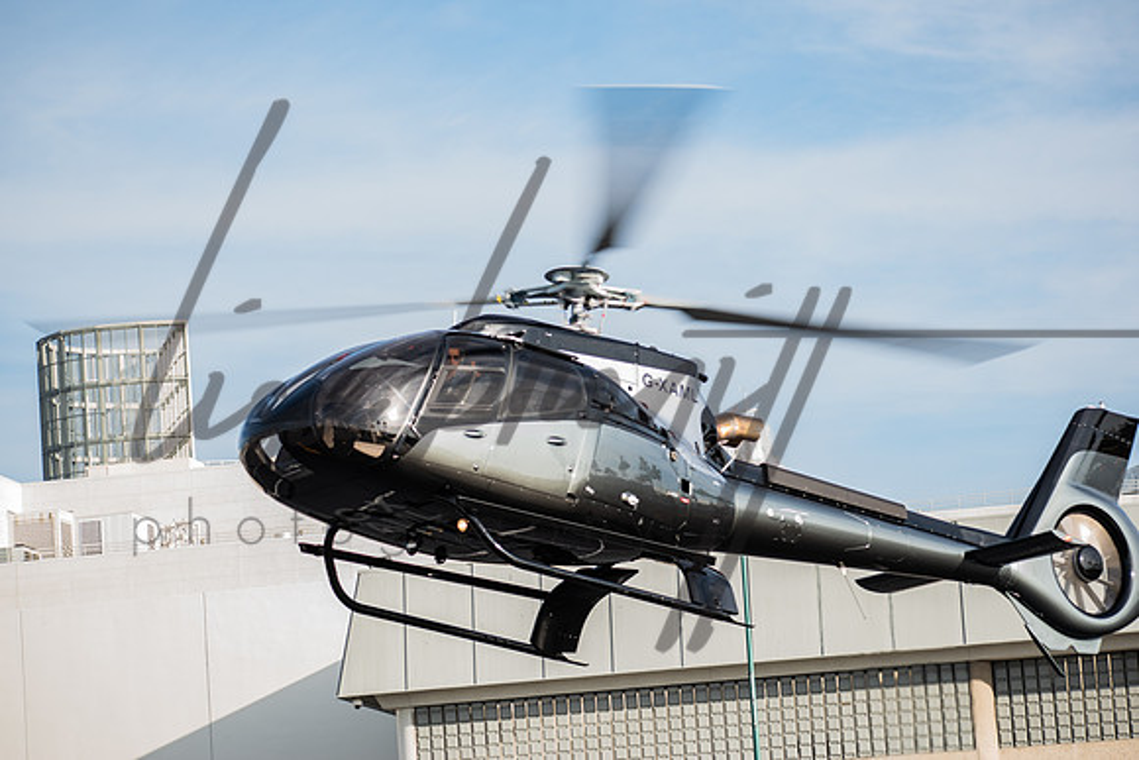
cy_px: 380
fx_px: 4367
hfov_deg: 14.9
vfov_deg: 9.9
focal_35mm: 138
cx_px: 570
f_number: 4.8
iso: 100
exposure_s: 1/200
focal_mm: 92
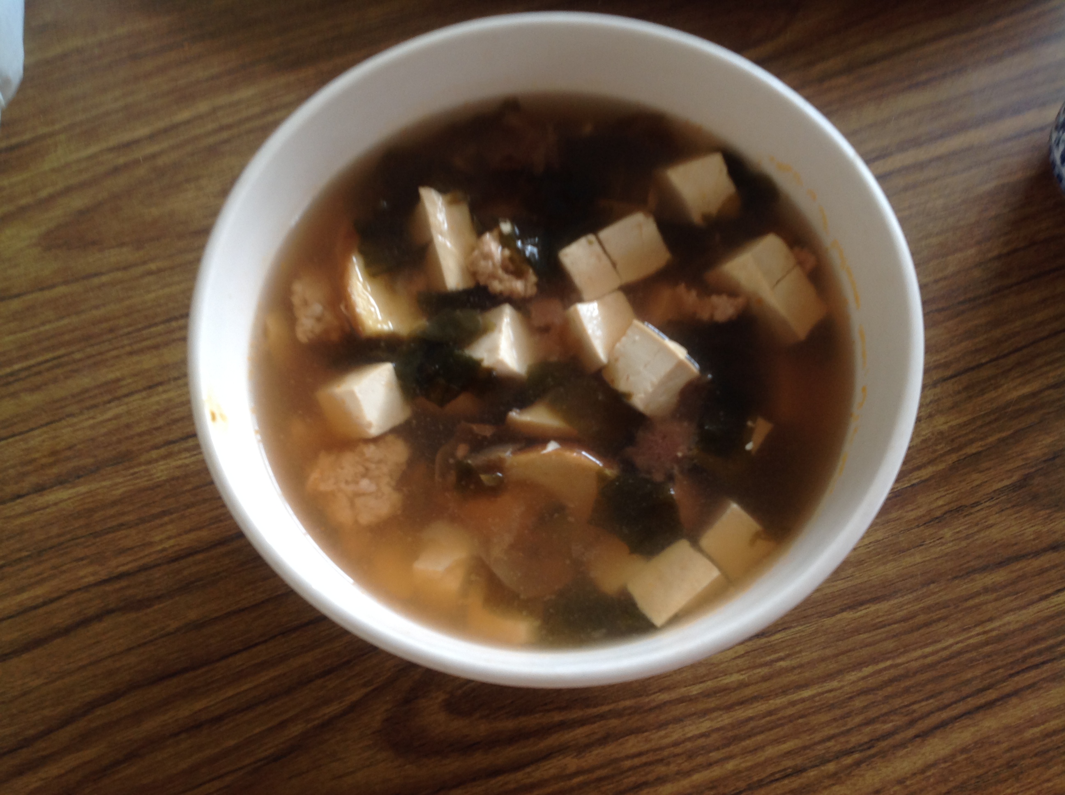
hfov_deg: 52.7
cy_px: 398
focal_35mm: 35
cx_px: 532
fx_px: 1075
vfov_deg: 40.6
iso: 64
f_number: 2.4
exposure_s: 1/24
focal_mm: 4.28
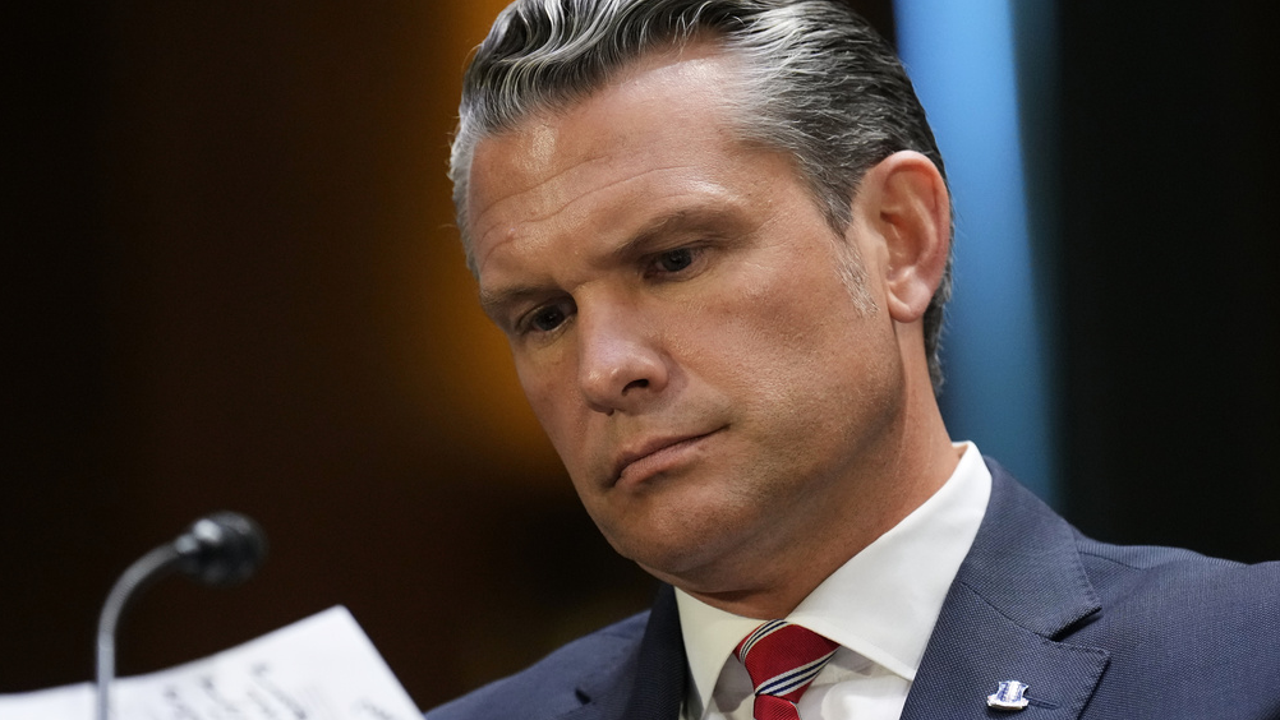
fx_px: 10897
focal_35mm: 321
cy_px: 423
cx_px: 646
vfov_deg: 3.8
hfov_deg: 6.7
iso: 4000
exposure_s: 1/400
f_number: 2.8
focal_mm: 200
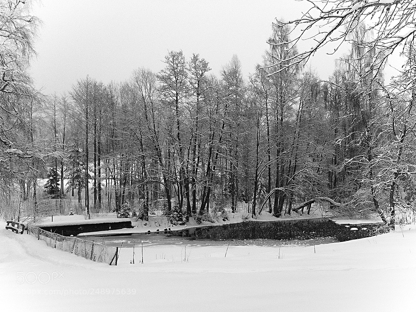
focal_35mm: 28
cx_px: 208
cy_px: 156
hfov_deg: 63.4
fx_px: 336
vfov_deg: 49.7
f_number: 1.8
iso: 200
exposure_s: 1/25
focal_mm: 4
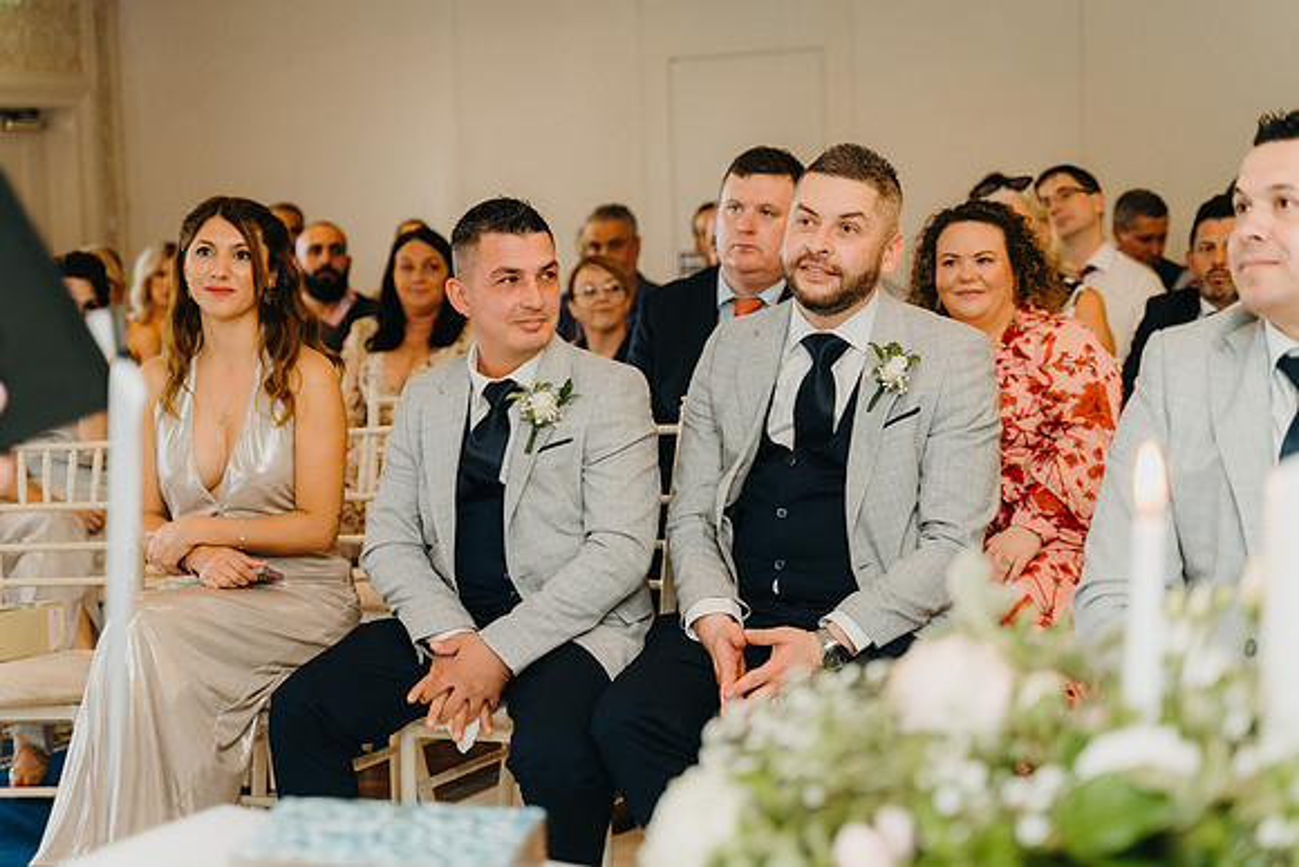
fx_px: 2021
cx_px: 650
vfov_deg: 24.2
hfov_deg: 35.6
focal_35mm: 56
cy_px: 434
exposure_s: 1/200
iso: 1000
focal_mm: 56
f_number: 2.8
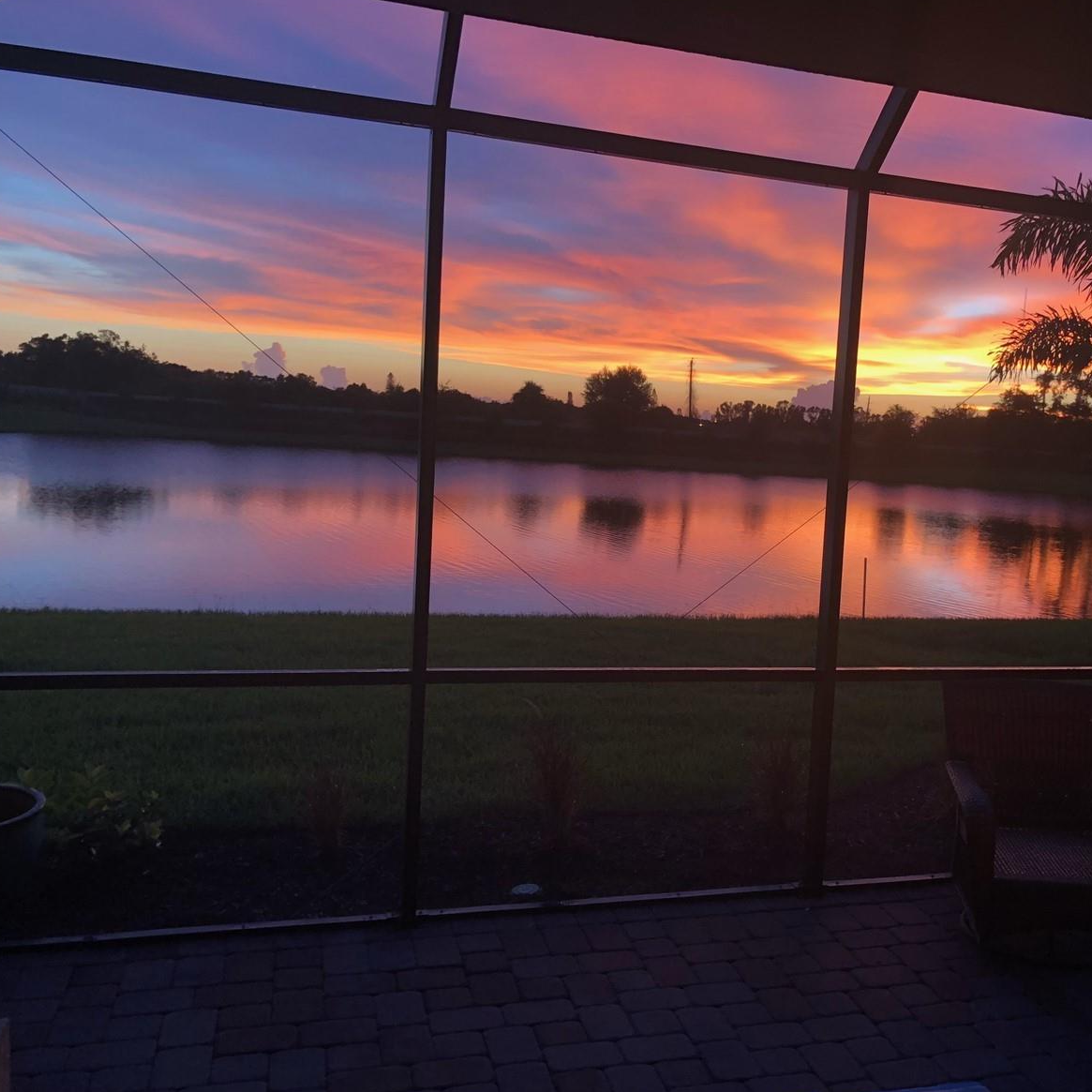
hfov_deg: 47.7
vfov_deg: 48.4
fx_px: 1213
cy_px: 539
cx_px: 722
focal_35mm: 34
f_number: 1.8
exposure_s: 1/60
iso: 250
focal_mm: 3.99
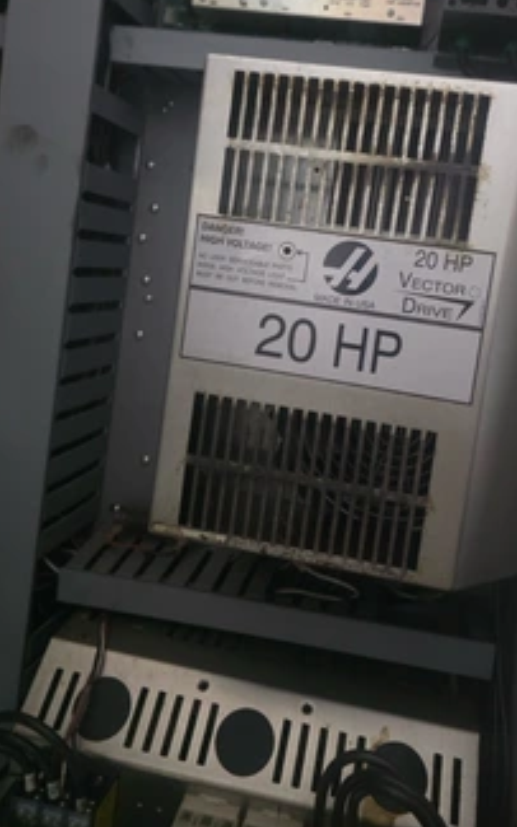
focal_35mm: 30
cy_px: 328
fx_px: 677
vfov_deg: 62.3
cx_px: 290
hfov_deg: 41.7
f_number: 1.7
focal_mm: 6.3
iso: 1600
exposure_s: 1/40
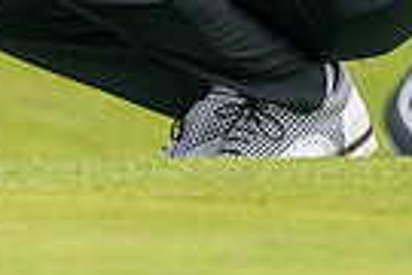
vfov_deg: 0.7
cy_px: -285
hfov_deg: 1.0
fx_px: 23070
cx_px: 34
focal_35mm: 2016
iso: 160
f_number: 5
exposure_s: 1/800
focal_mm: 300
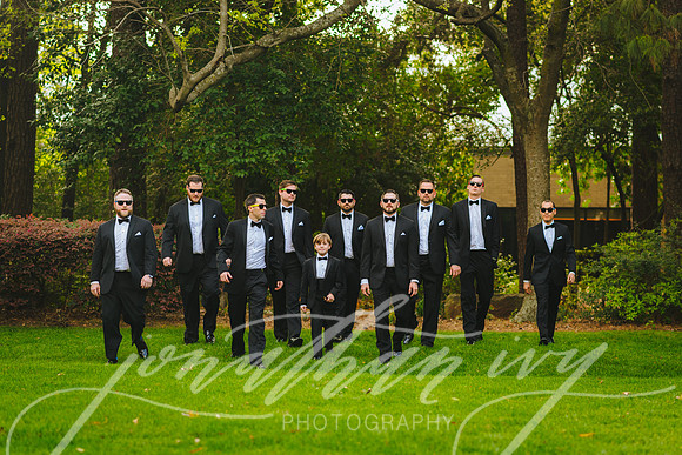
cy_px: 253
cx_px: 368
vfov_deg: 14.5
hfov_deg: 21.5
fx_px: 1792
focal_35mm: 95
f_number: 2.8
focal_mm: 85
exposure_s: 1/640
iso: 400
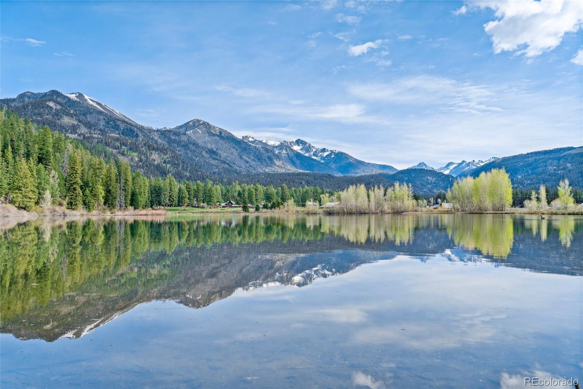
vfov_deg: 43.6
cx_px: 292
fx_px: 486
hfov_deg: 61.9
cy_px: 194
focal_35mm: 30
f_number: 8
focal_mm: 30
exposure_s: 1/1000
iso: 400
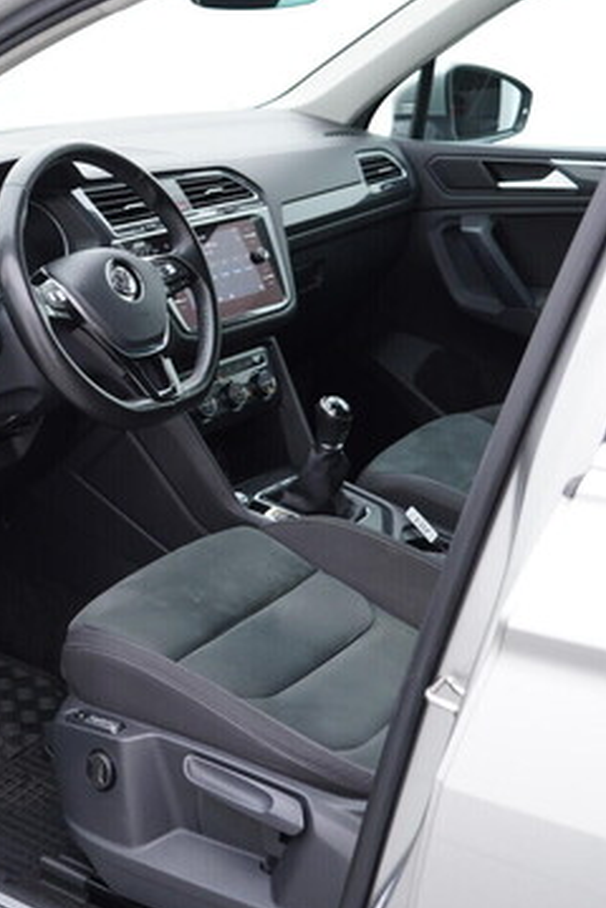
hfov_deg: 23.7
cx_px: 13
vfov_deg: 36.2
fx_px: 1389
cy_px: 453
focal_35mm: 55
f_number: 2.8
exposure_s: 1/40
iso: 160
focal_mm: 24
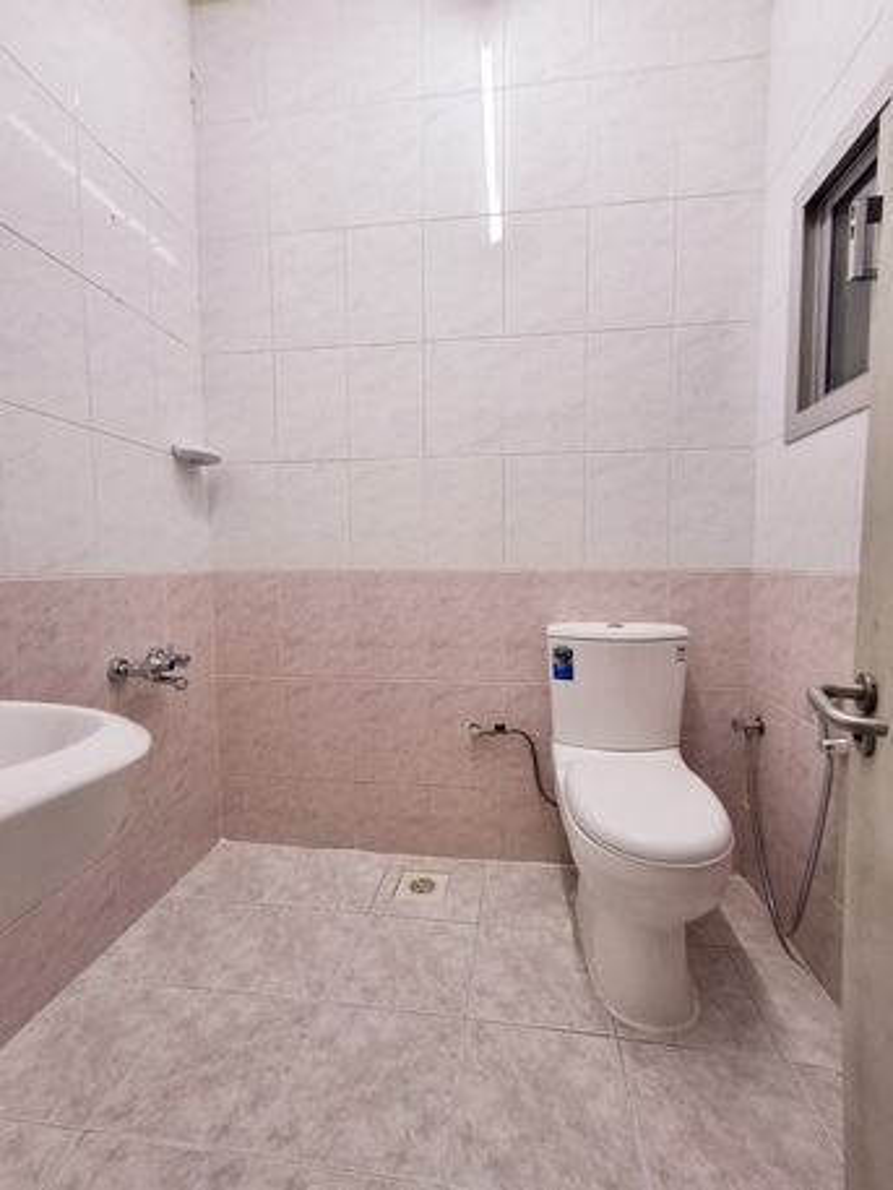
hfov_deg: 78.1
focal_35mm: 16
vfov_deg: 94.5
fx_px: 550
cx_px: 446
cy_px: 595
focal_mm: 1.64
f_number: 2.2
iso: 64
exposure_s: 1/40
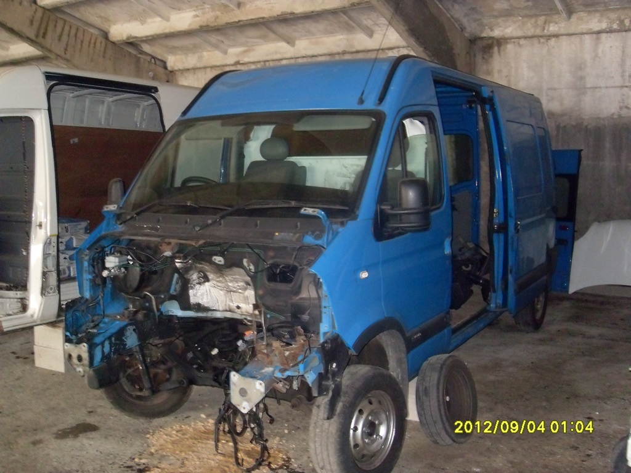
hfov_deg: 50.1
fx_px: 674
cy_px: 236
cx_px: 316
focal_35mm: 37
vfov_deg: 38.7
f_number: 2.8
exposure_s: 1/45
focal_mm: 6.3
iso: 400
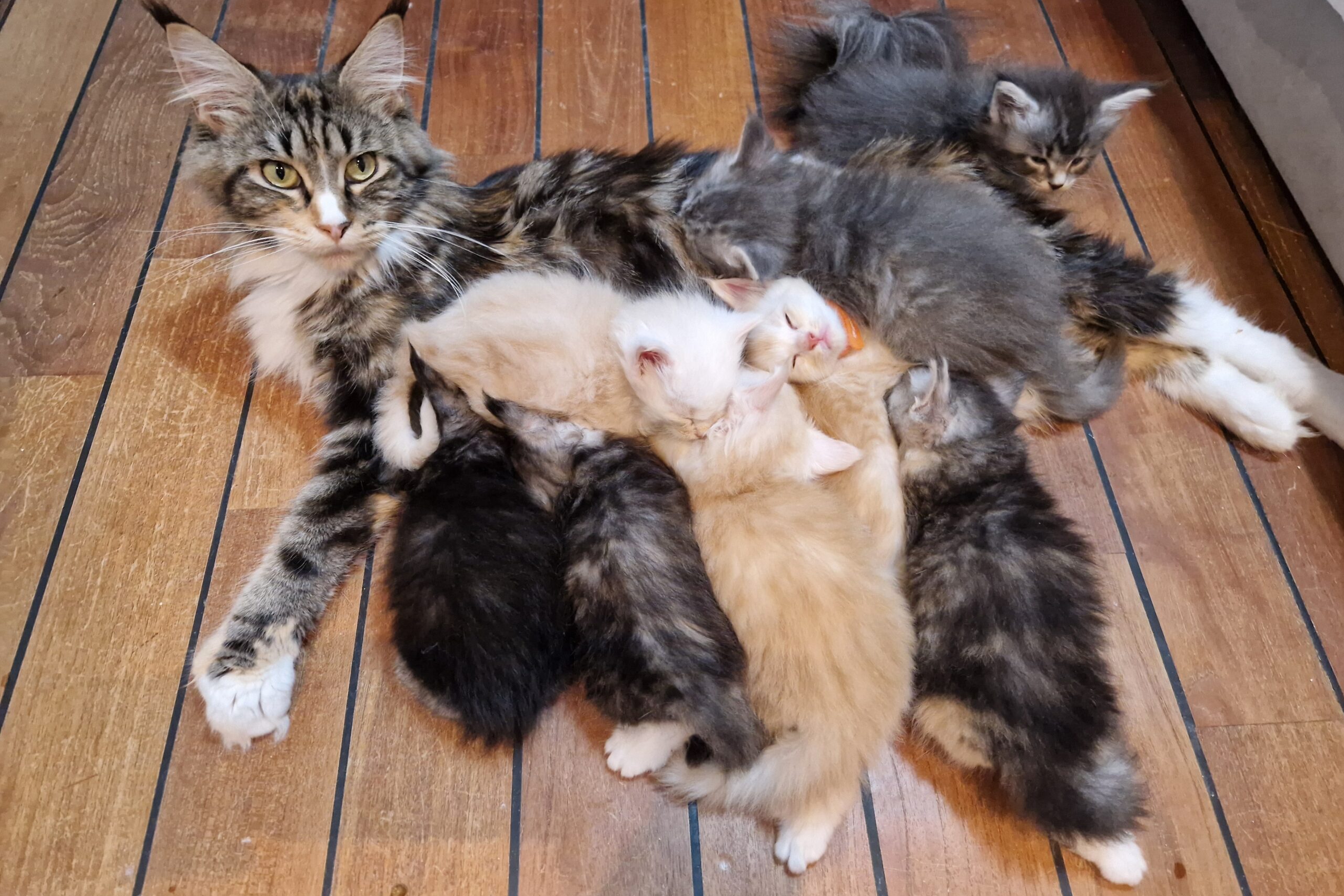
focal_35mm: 24
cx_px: 673
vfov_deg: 53.0
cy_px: 396
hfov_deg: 73.7
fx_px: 896
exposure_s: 1/100
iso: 640
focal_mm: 5.4
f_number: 1.8
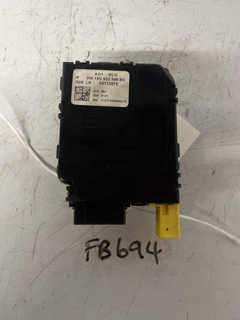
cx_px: 122
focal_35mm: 27
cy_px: 154
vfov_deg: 65.3
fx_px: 250
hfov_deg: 51.4
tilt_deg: -75.4
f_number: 1.6
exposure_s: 1/50
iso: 160
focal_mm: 5.1
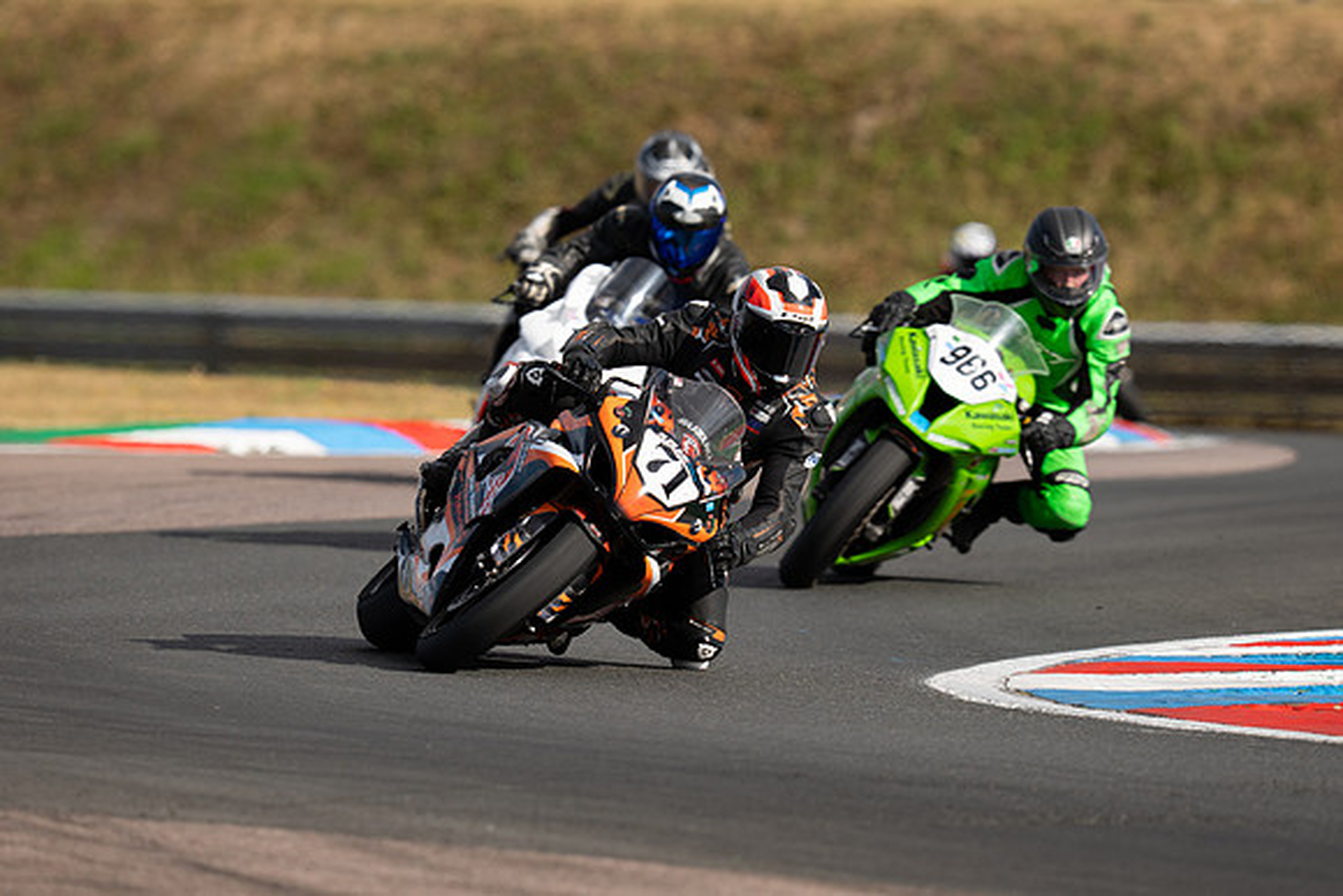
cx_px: 593
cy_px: 406
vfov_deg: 3.1
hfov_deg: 4.6
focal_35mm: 447
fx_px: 16662
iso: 50
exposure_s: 1/500
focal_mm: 400
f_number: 4.5
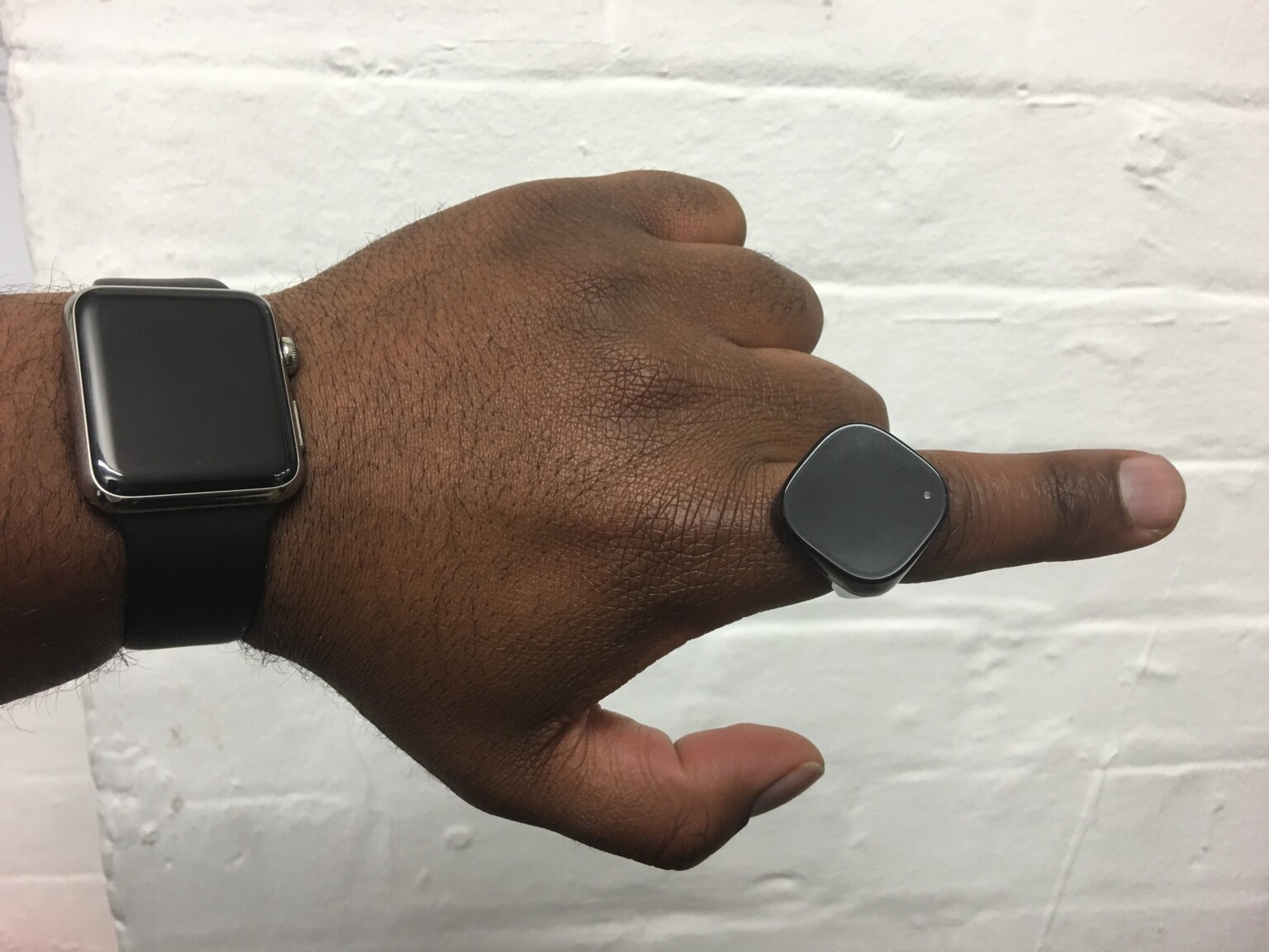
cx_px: 634
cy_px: 476
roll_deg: -1.2
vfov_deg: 48.2
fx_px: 1063
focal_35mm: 29
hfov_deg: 61.7
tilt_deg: -14.7
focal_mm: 4.15
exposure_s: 1/17
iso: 50
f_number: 2.2
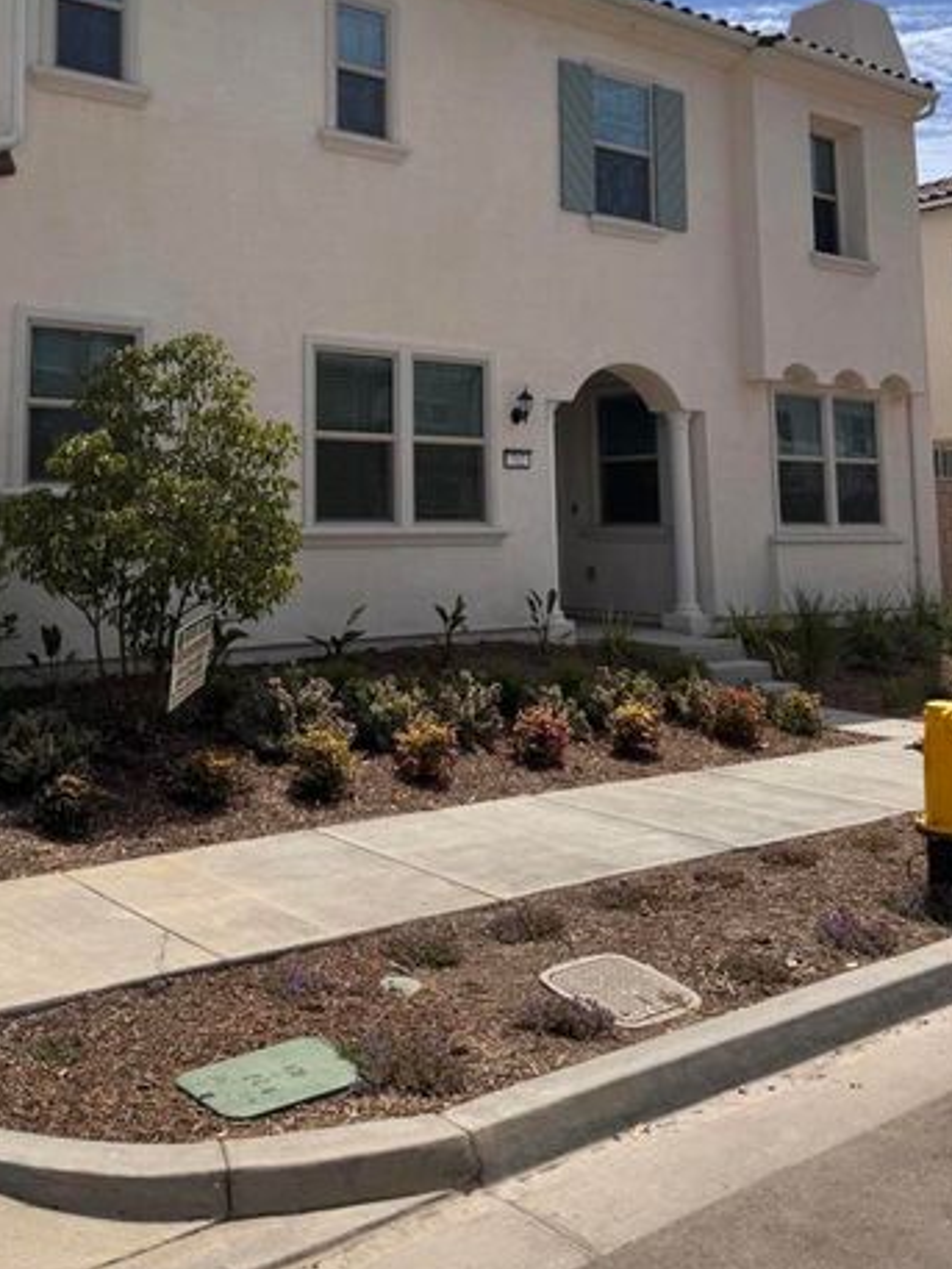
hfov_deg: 40.3
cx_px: 330
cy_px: 360
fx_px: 1283
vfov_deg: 51.0
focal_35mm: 35
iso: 80
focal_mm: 6.76
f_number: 1.78
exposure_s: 1/7937
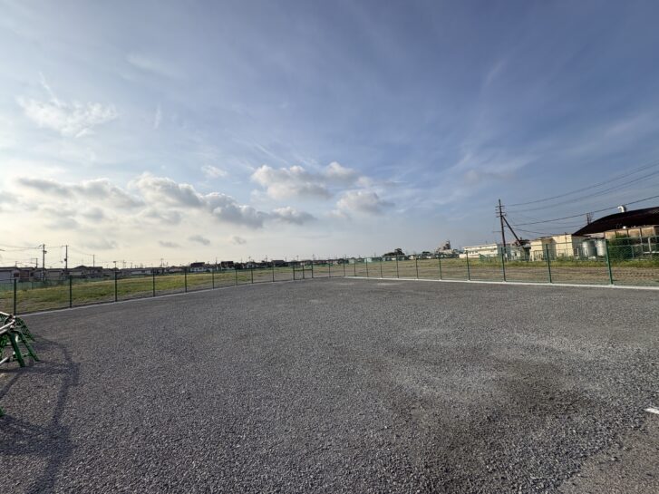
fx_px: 266
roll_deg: +2.4
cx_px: 330
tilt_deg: +3.2
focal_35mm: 14
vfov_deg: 85.7
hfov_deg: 102.1
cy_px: 247
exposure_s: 1/2342
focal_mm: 2.22
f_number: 2.2
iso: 50
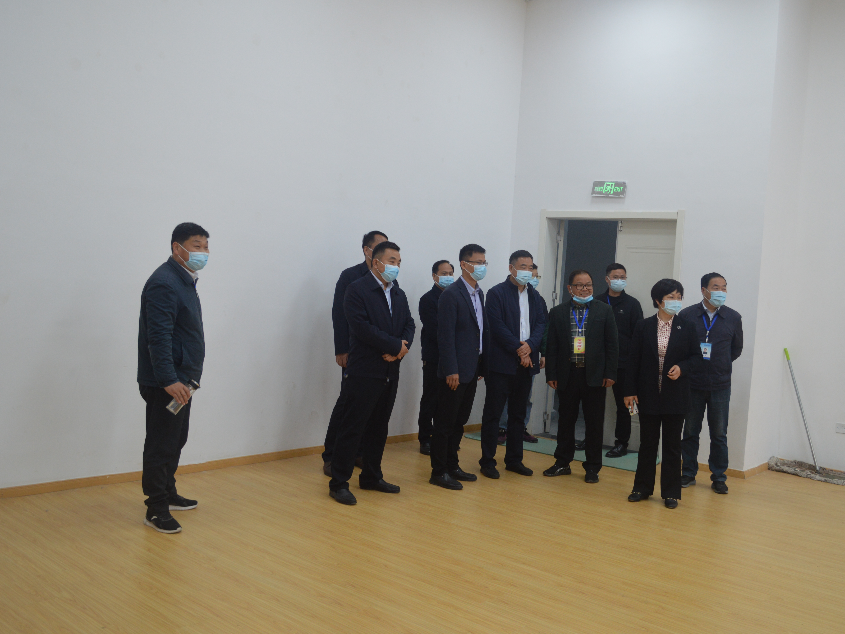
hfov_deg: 55.3
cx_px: 461
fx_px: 806
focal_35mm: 33
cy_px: 315
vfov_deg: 42.9
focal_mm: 20
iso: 400
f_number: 4.5
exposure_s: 1/80
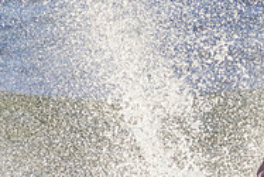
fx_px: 19991
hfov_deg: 0.8
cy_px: 231
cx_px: 263
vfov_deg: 0.5
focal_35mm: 2724
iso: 900
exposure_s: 1/2000
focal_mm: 800
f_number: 11
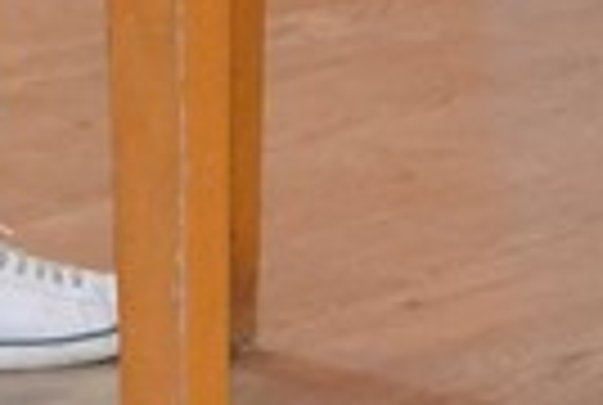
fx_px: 5372
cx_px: 603
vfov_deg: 4.2
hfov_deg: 6.4
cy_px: -650
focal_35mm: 320
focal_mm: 28
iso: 2800
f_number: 4.5
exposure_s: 1/60
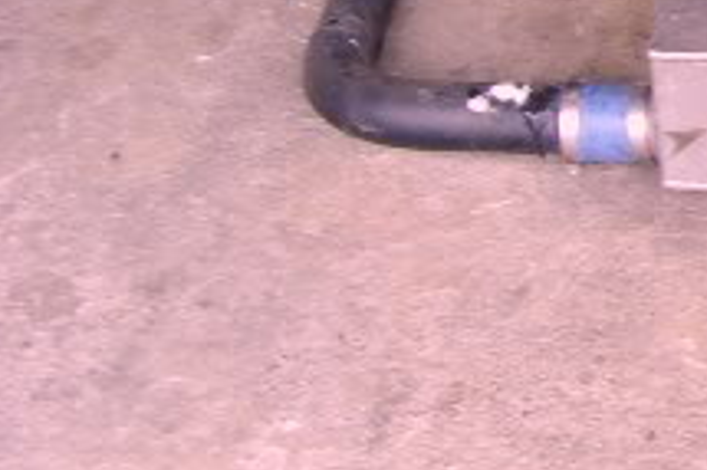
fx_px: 2374
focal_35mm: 121
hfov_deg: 15.7
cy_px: -72
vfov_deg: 11.1
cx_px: 1023
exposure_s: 1/45
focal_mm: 6.6
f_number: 3.5
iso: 100
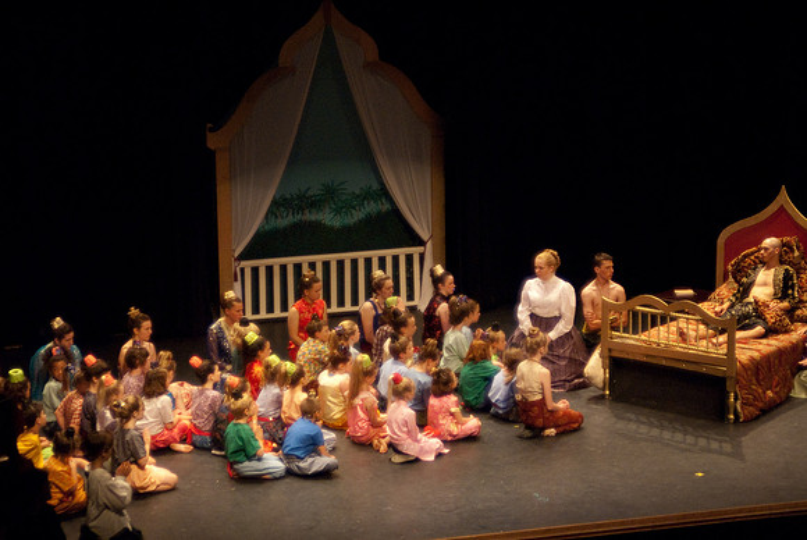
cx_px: 404
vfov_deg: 13.5
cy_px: 270
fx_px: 2289
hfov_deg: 20.0
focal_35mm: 102
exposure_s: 1/160
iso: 1000
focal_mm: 68
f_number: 2.8
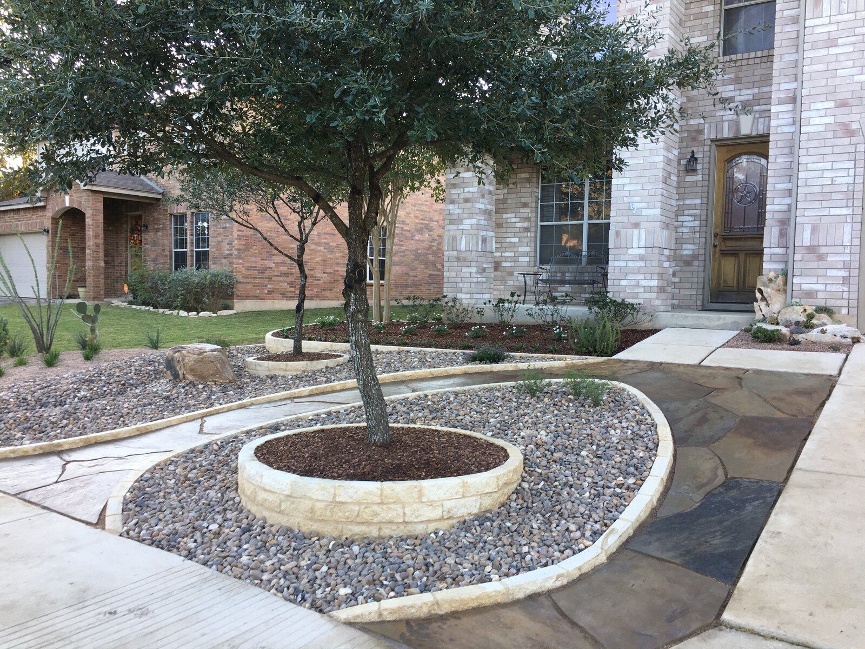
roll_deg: -1.5
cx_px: 432
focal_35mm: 29
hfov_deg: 61.7
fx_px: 725
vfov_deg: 48.2
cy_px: 324
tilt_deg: -3.0
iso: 25
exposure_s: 1/60
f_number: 2.2
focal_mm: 4.15
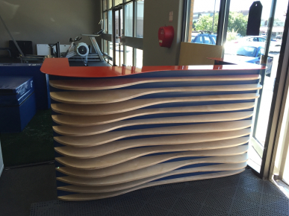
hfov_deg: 60.0
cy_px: 105
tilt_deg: -15.6
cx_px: 145
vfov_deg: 46.8
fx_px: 250
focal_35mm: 30
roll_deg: -2.1
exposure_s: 1/120
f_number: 2.2
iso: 40
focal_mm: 4.15
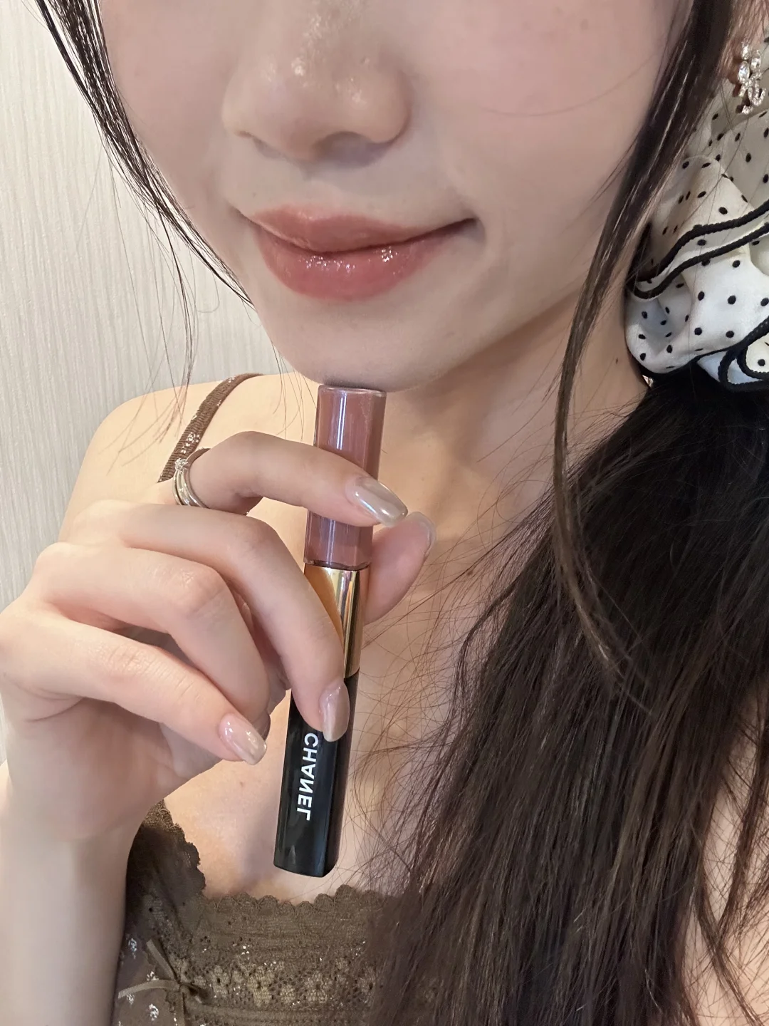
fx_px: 889
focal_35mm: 30
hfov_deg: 46.8
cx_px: 384
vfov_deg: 60.0
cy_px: 513
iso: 320
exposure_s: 1/50
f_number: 1.9
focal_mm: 2.69
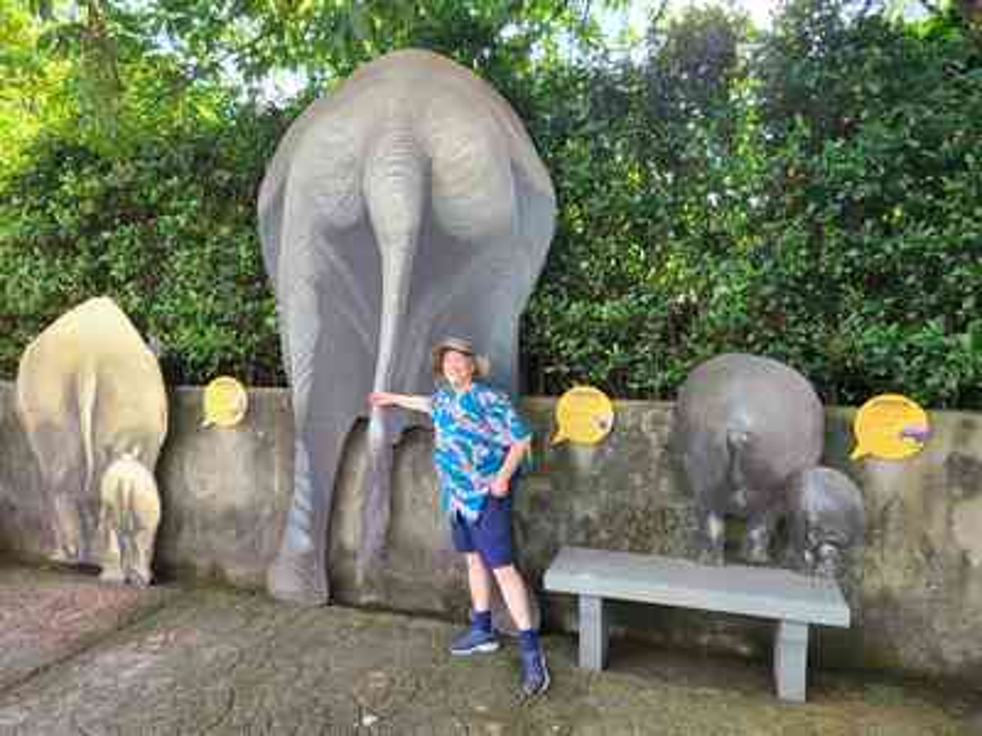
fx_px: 738
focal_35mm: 26
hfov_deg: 67.3
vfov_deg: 53.1
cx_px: 491
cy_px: 368
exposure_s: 1/158
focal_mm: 5.4
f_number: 1.8
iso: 40
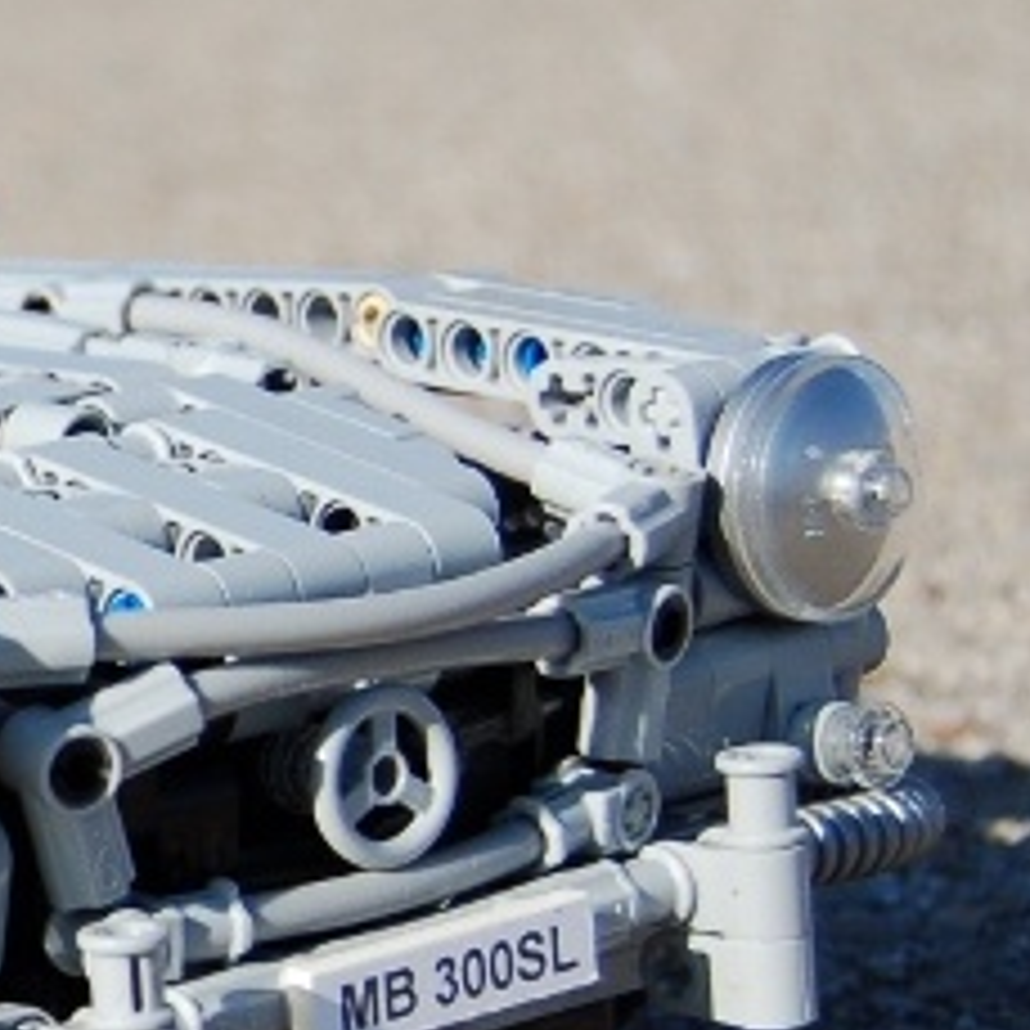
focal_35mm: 140
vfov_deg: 12.5
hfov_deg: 12.0
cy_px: 670
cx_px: -382
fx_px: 4713
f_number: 4.2
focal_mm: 28
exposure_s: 1/1250
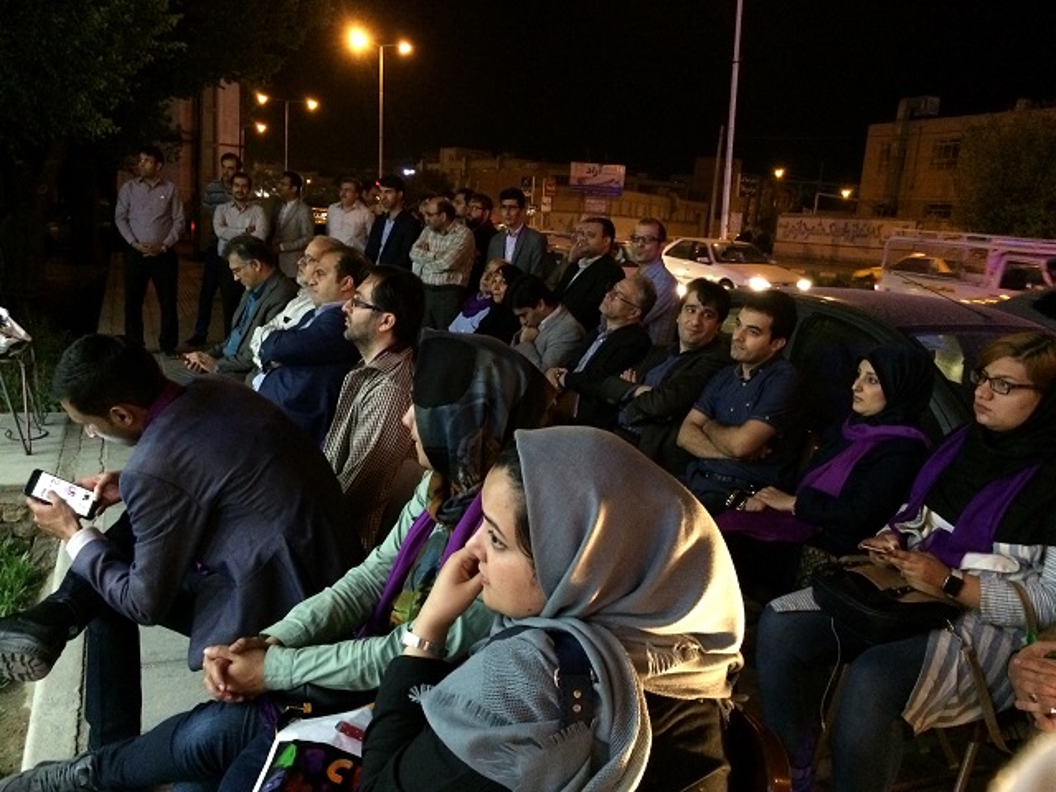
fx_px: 885
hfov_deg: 61.7
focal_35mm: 29
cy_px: 396
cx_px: 528
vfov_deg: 48.2
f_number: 2.2
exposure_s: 1/17
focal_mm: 4.15
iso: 500
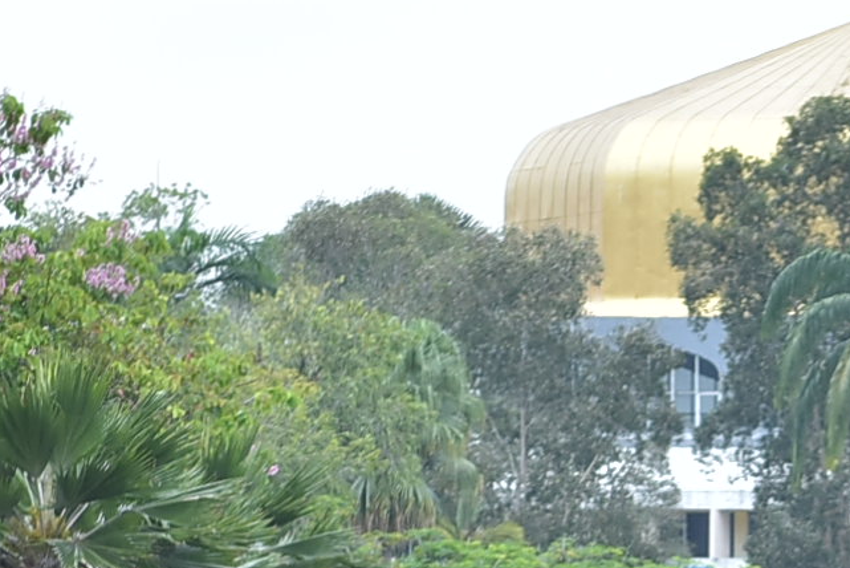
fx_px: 9102
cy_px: 1013
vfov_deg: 3.5
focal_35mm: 385
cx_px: 1132
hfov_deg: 5.3
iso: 200
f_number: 4.5
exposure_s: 1/320
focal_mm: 55
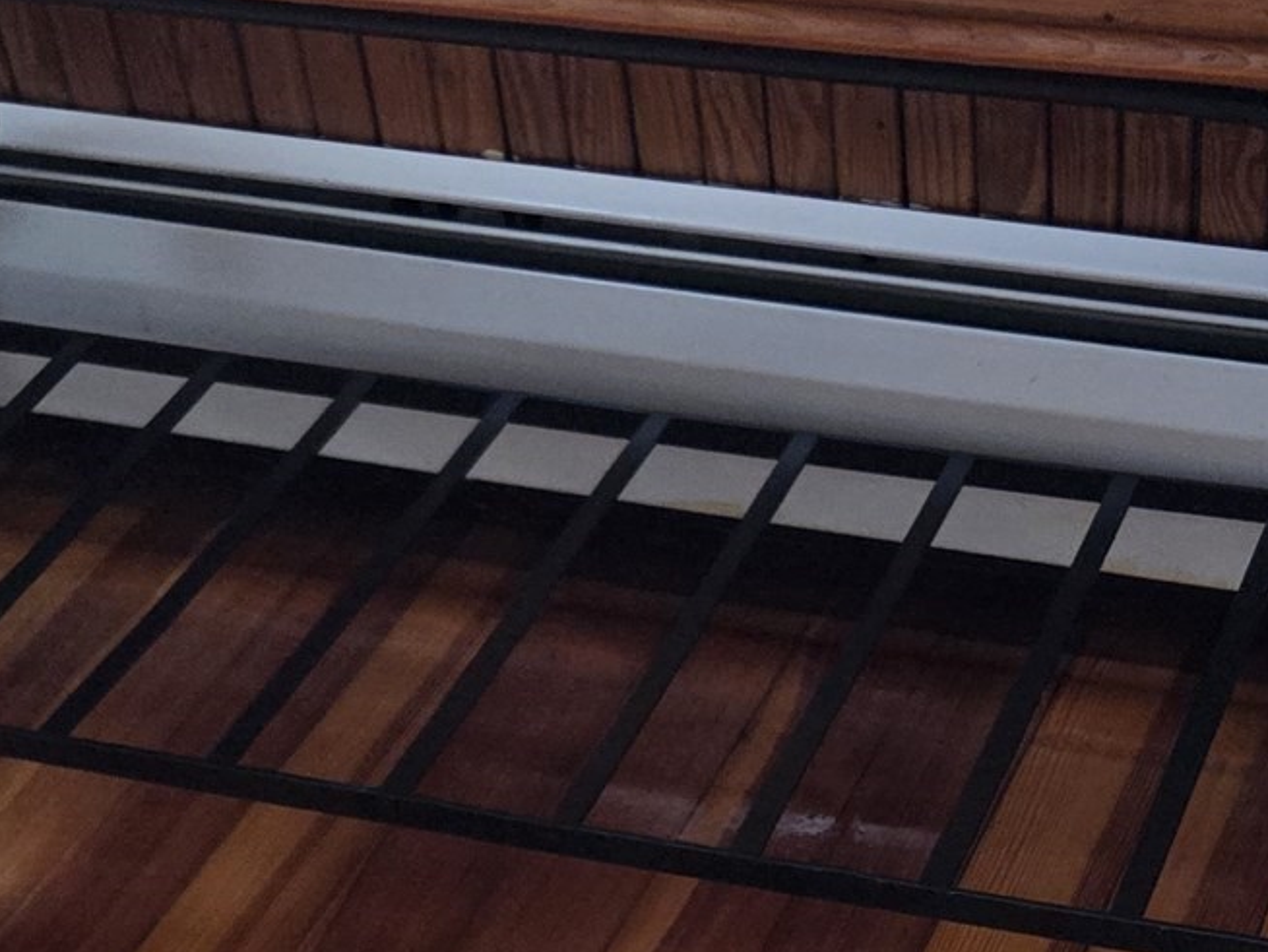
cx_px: 915
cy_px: 1189
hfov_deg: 26.7
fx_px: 2638
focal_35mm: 72
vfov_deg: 19.1
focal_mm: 5.4
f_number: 1.8
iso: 400
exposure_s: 1/120
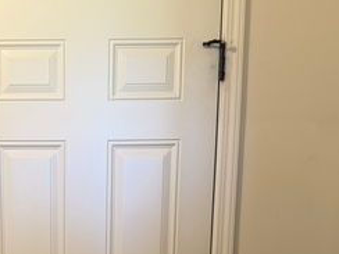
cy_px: 308
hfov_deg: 29.9
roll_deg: +0.2
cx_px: 60
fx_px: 617
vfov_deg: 21.5
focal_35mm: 63
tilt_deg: -11.7
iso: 125
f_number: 1.78
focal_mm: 6.76
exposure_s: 1/60
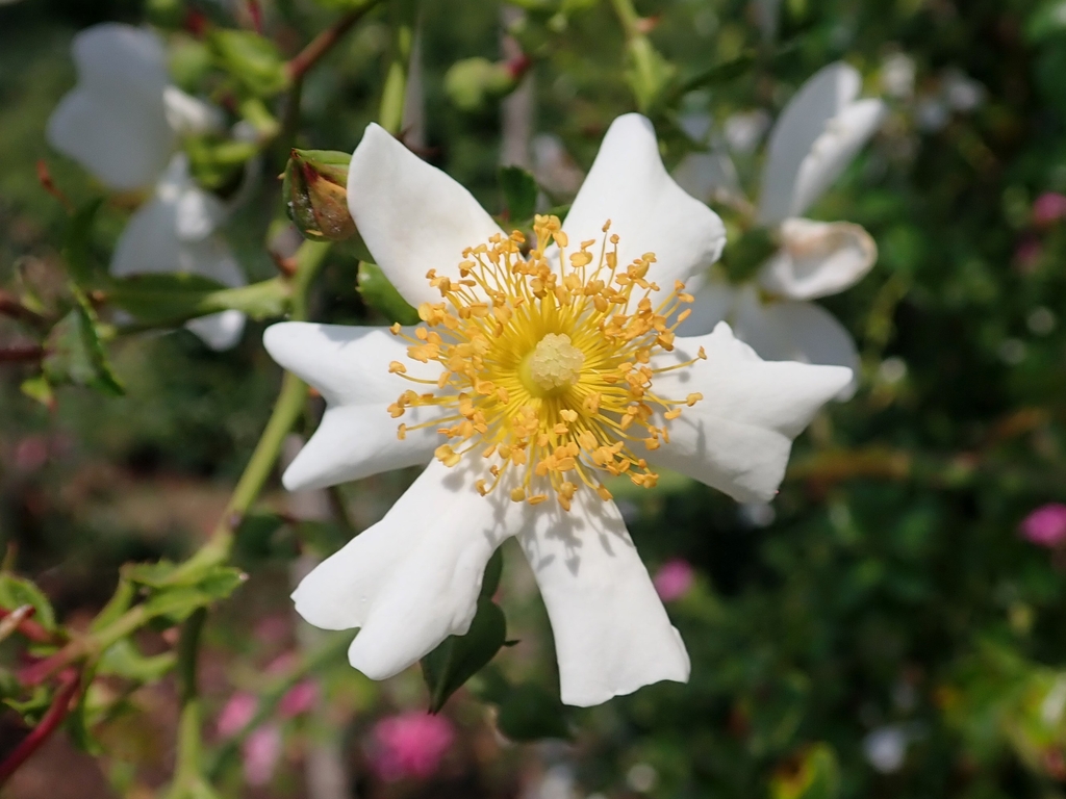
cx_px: 533
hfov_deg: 60.0
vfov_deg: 46.8
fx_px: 924
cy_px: 400
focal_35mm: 30
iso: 100
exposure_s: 1/200
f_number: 9
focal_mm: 5.5
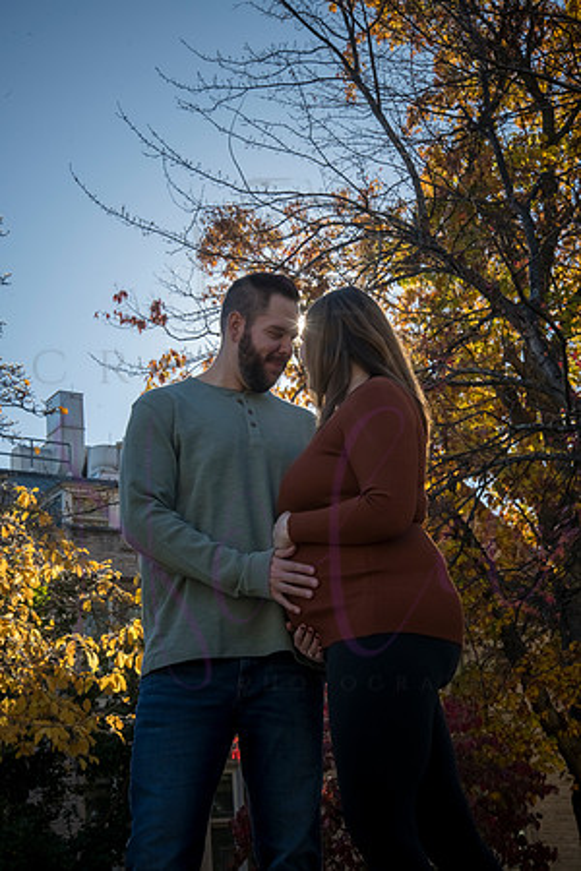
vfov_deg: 32.4
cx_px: 290
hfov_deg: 21.9
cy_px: 436
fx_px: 1501
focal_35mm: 62
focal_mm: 62
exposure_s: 1/160
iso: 640
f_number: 20
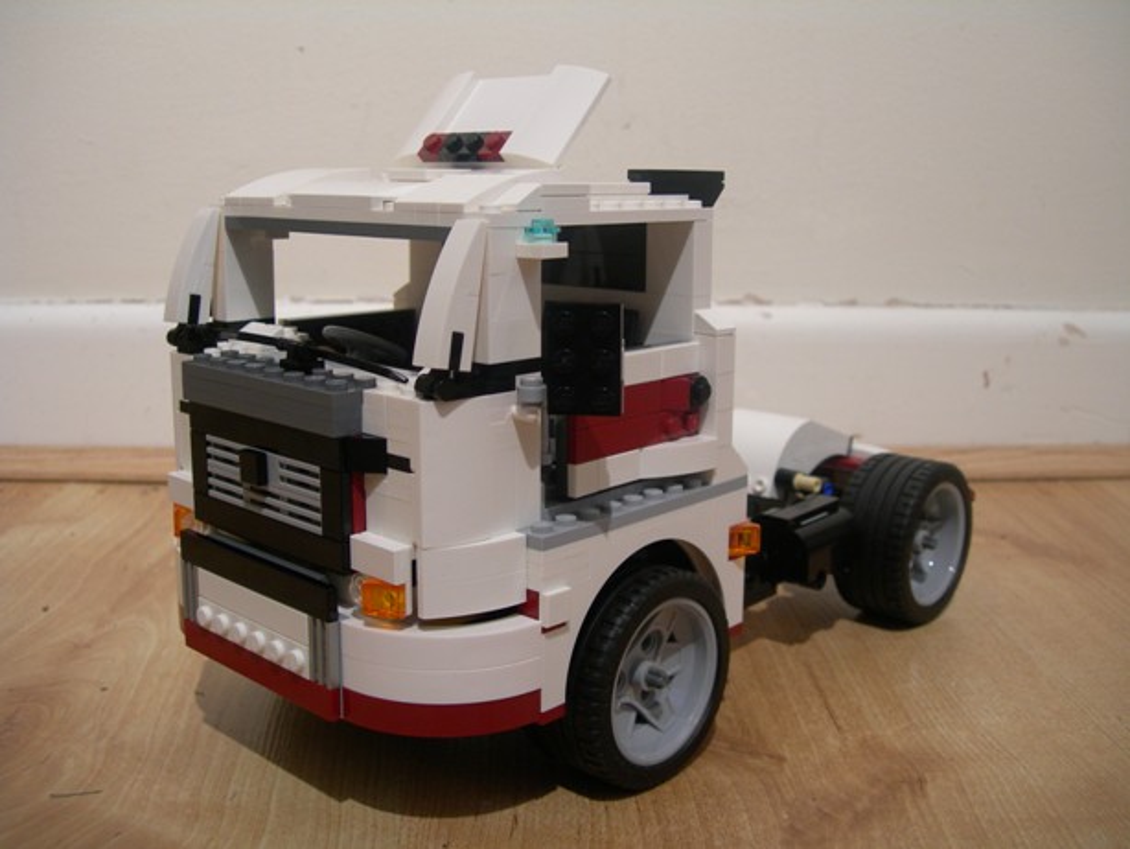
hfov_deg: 49.0
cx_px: 565
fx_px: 1241
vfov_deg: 37.7
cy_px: 424
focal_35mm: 38
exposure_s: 1/3.8
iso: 103
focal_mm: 7.8
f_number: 2.8
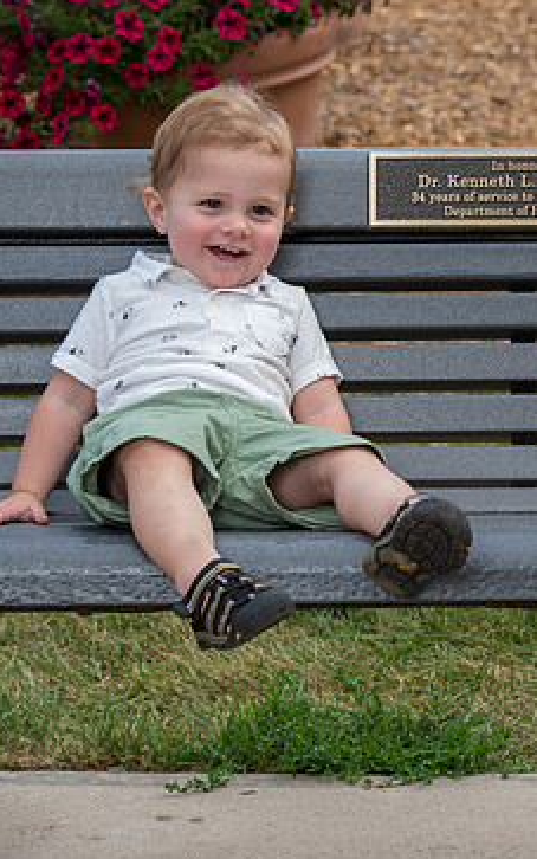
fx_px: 4728
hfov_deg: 6.5
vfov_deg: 10.4
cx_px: 561
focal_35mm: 202
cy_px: 312
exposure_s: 1/250
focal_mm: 82
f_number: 6.3
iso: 400
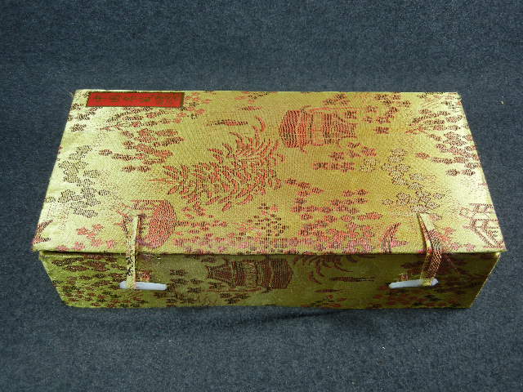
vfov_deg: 36.8
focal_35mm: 39
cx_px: 262
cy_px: 196
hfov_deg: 47.9
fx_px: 589
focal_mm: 7.1
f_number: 3.7
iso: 275
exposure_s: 1/30
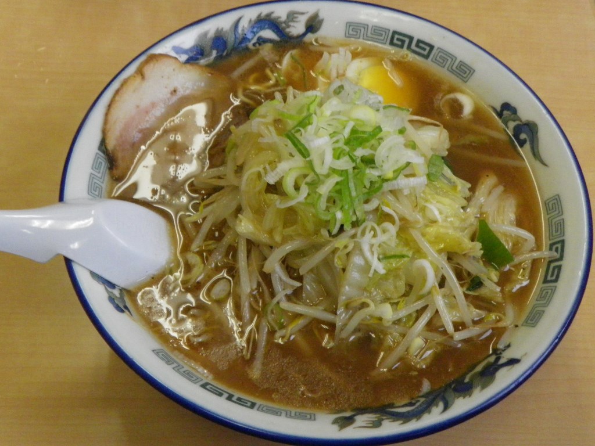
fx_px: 602
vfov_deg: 40.7
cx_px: 298
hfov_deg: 52.6
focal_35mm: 35
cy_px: 223
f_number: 3.8
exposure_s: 1/60
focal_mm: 6.2
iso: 320
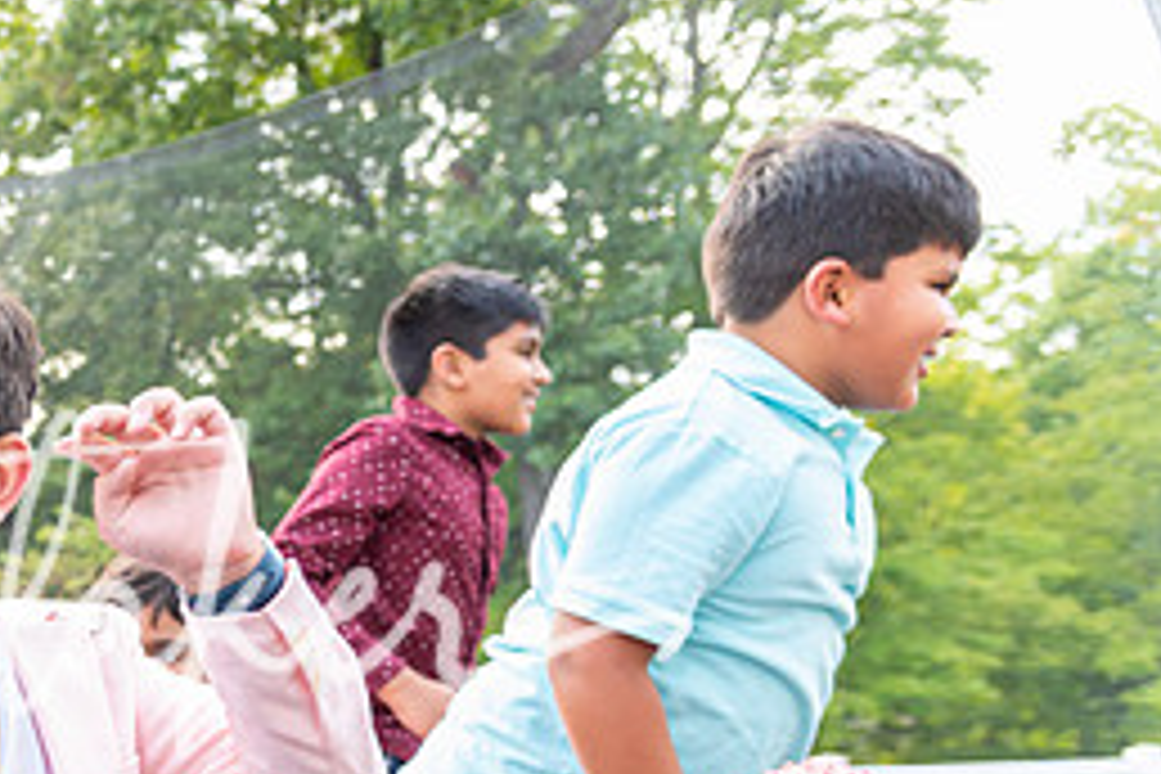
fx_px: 1741
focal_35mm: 54
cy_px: 662
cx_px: -140
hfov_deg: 32.2
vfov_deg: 24.5
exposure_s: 1/500
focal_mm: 24
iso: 800
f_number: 4
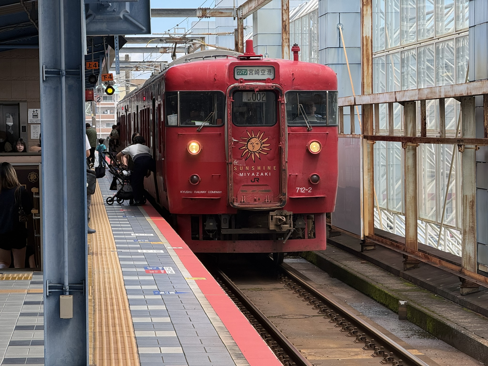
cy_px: 183
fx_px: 1692
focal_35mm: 120
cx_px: 244
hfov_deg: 16.4
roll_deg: +0.4
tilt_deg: -1.1
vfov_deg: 12.3
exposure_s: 1/776
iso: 64
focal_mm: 15.66
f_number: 2.8
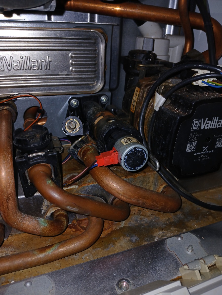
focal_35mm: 26
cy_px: 148
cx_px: 111
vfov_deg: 67.3
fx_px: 222
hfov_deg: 53.1
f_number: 1.8
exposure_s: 1/50
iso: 32
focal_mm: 3.98
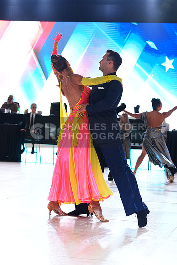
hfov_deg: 15.2
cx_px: 88
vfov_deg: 22.6
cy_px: 132
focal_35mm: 90
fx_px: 663
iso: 2000
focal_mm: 90
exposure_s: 1/400
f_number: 4
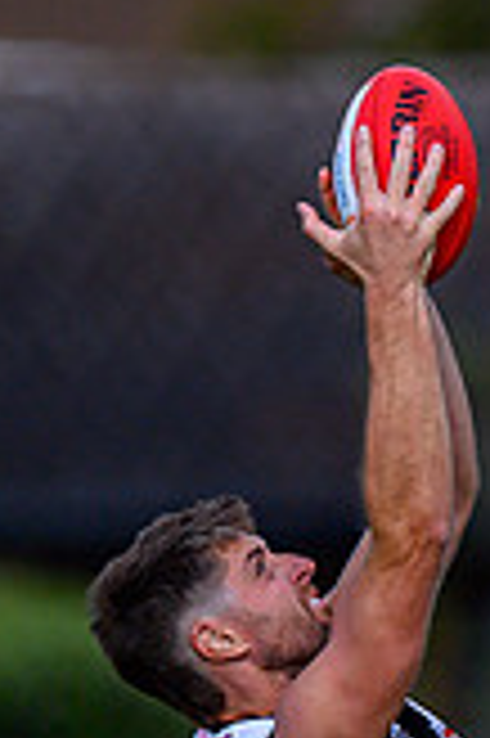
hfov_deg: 0.6
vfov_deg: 0.9
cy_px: 842
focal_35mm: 2378
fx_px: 48650
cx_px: 1148
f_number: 4
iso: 180
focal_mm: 500
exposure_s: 1/1600
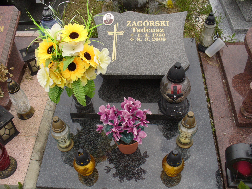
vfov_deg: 38.7
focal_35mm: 37
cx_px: 126
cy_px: 94
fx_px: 269
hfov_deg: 50.1
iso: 80
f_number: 5.6
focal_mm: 6.1
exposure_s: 1/160
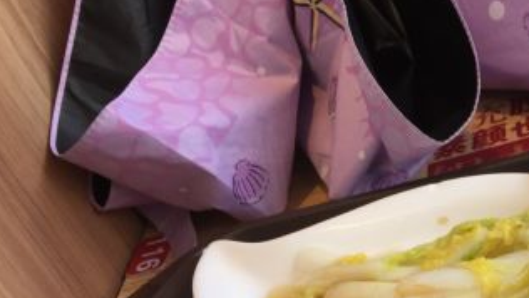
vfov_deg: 16.9
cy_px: 295
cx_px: 578
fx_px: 982
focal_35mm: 70
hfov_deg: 27.6
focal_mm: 4.15
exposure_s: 1/100
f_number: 2.2
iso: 40
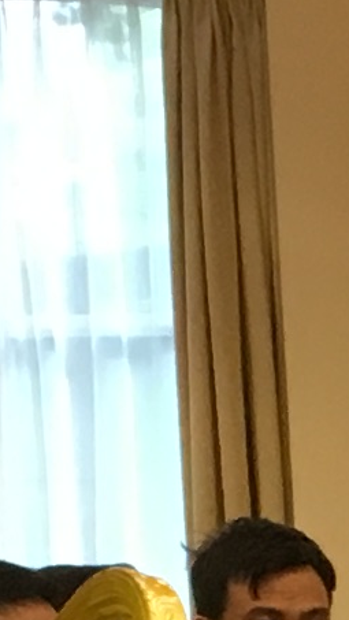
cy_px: 1382
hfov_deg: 4.2
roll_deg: +1.9
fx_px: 4620
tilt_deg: -12.5
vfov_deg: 7.3
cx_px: 1070
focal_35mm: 281
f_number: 2.2
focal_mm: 4.15
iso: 50
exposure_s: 1/33
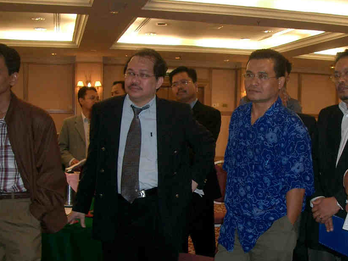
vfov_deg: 26.9
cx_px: 217
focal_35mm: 54
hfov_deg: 35.4
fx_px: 543
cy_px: 173
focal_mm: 5.8
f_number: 2.6
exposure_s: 1/40
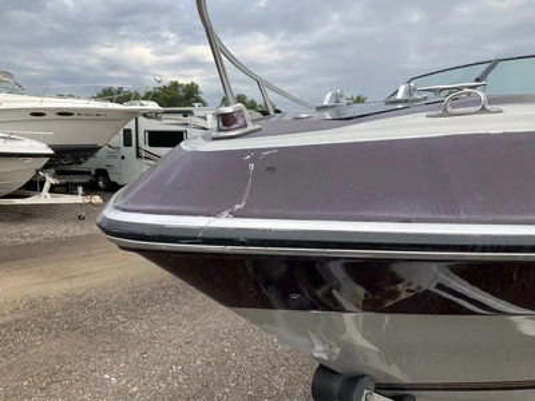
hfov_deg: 61.7
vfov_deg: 48.2
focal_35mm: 29
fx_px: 448
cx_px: 268
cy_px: 200
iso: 25
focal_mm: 3
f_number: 1.8
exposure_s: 1/739
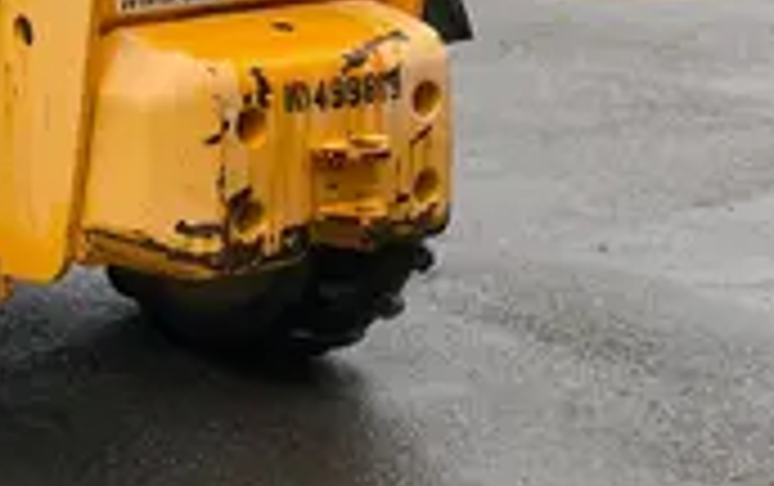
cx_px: -261
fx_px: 1859
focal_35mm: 88
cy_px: -164
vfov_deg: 14.2
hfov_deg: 21.1
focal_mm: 4.2
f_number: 1.6
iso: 40
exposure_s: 1/121
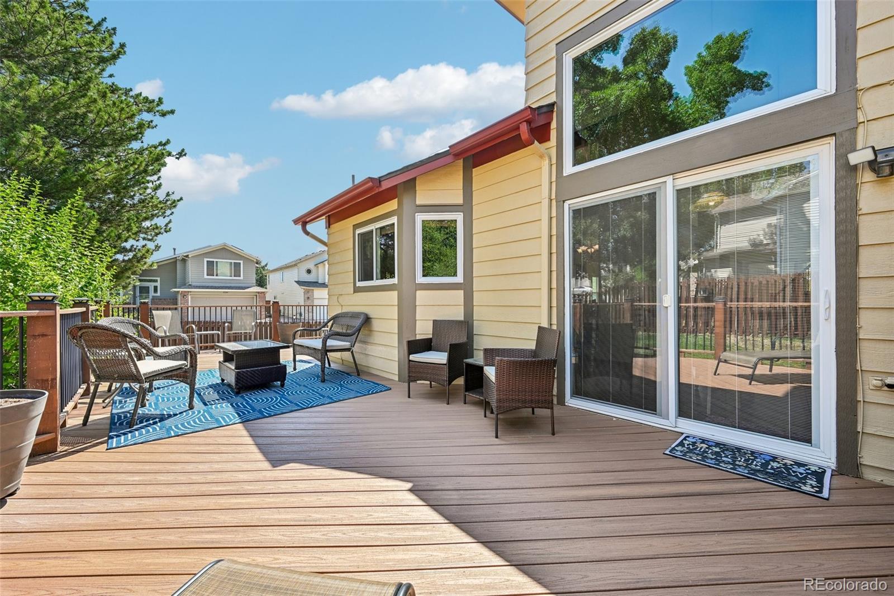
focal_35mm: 14
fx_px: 348
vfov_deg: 81.2
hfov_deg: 104.3
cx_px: 447
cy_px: 298
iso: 64
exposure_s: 1/25
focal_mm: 14
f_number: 10
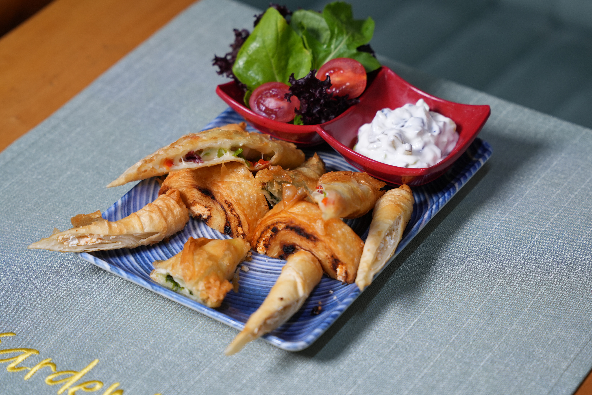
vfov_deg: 13.0
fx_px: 1727
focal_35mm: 105
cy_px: 198
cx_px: 296
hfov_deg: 19.5
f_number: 2.8
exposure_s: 1/100
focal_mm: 70
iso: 320
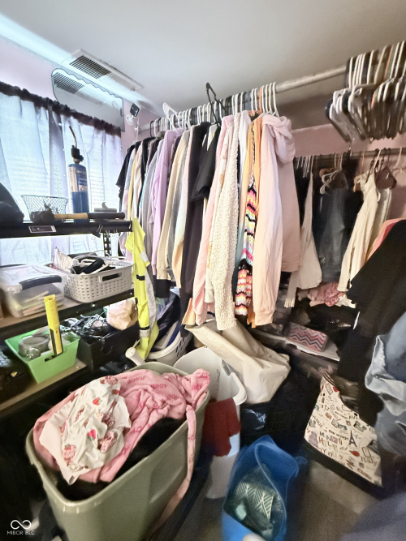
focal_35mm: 14
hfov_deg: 85.7
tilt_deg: -13.2
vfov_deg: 102.1
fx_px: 219
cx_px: 203
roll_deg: -1.8
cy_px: 270
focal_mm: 2.22
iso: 2500
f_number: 2.2
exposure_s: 1/17
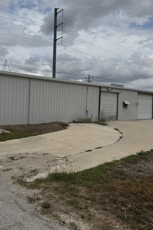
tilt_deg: -1.0
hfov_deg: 40.3
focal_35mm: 32
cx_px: 44
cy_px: 108
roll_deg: -0.6
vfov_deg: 58.7
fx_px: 204
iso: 80
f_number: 1.78
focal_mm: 6.76
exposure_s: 1/10417
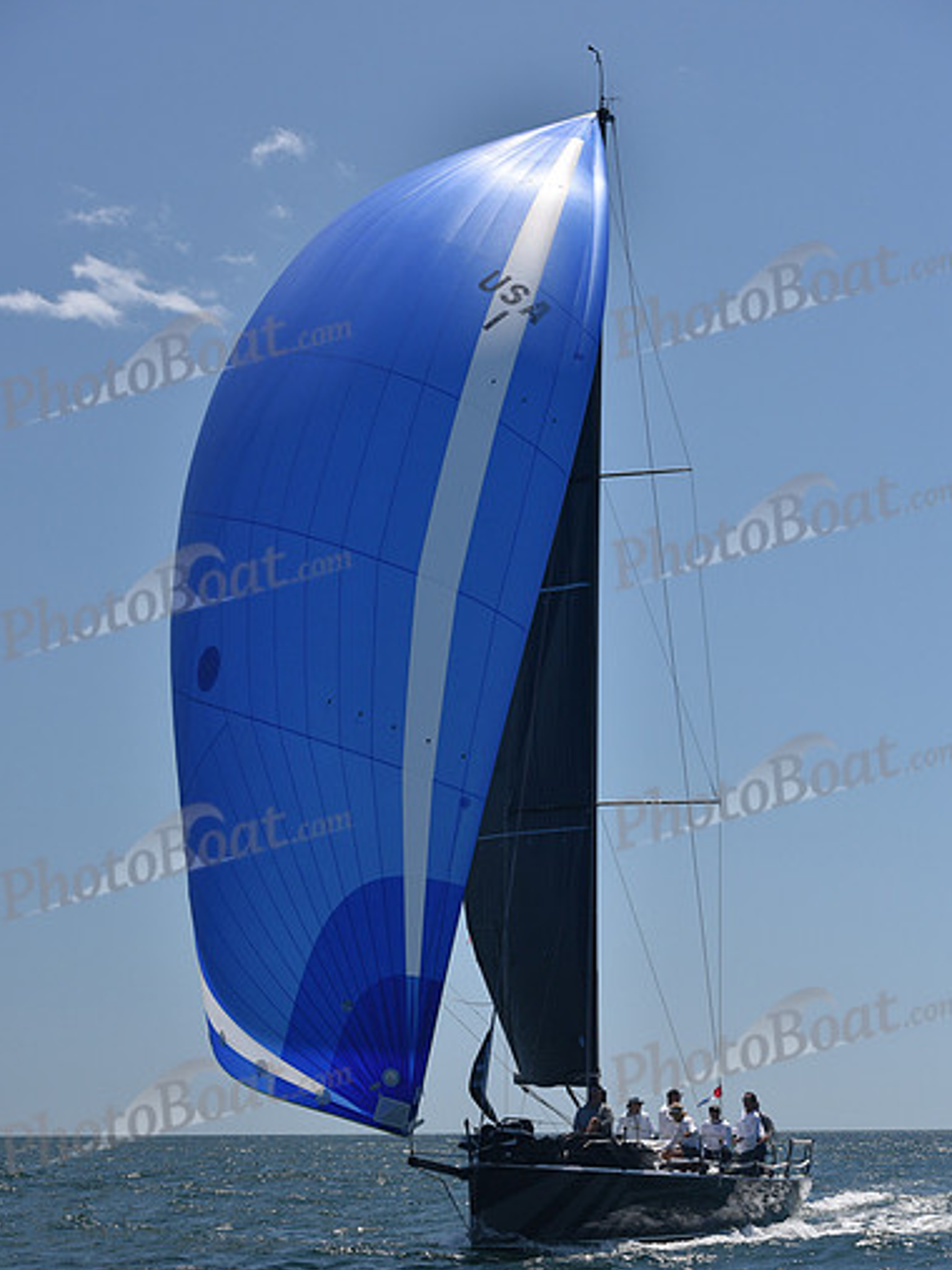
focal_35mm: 77
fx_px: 2825
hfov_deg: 19.1
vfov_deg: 25.3
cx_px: 482
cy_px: 691
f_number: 7.1
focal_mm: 70
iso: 320
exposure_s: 1/1250
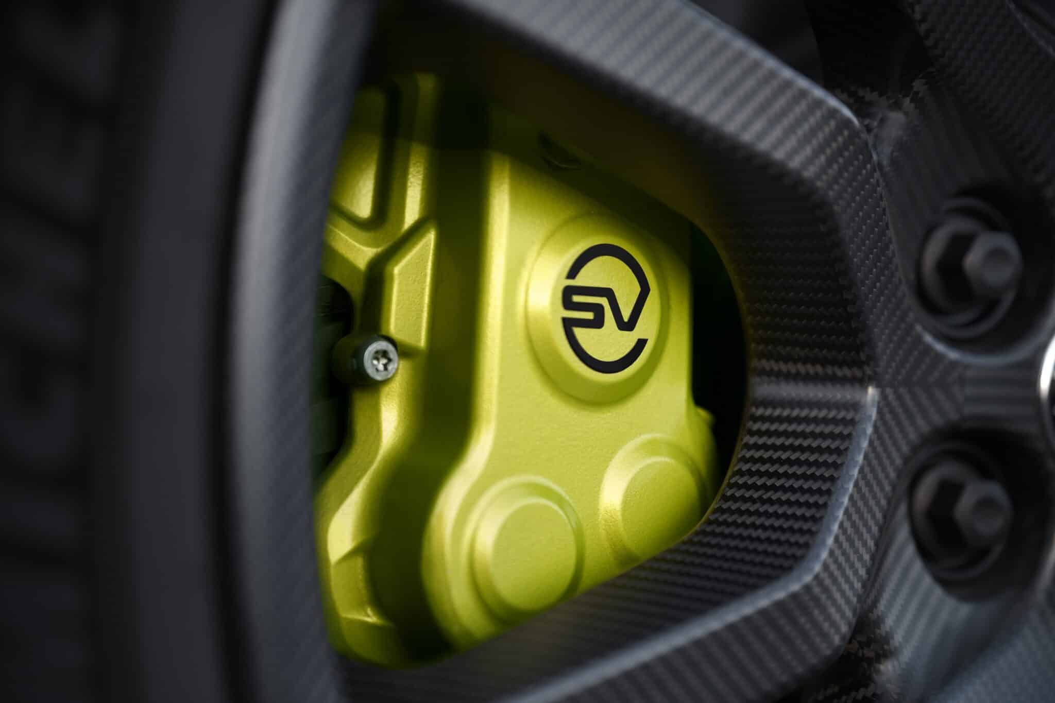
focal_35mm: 85
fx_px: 2491
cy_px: 352
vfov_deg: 16.1
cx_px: 528
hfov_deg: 23.9
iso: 160
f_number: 2
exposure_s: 1/640
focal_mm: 85
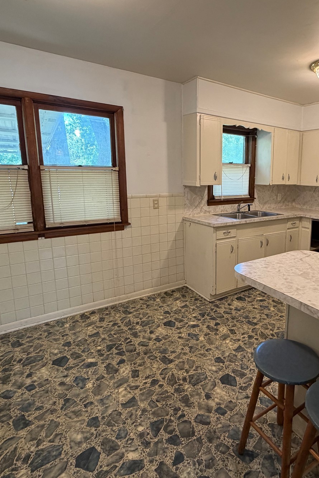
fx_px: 279
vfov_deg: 81.0
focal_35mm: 21
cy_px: 220
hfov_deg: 57.2
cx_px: 230
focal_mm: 2.22
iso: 250
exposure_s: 1/60
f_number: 2.2
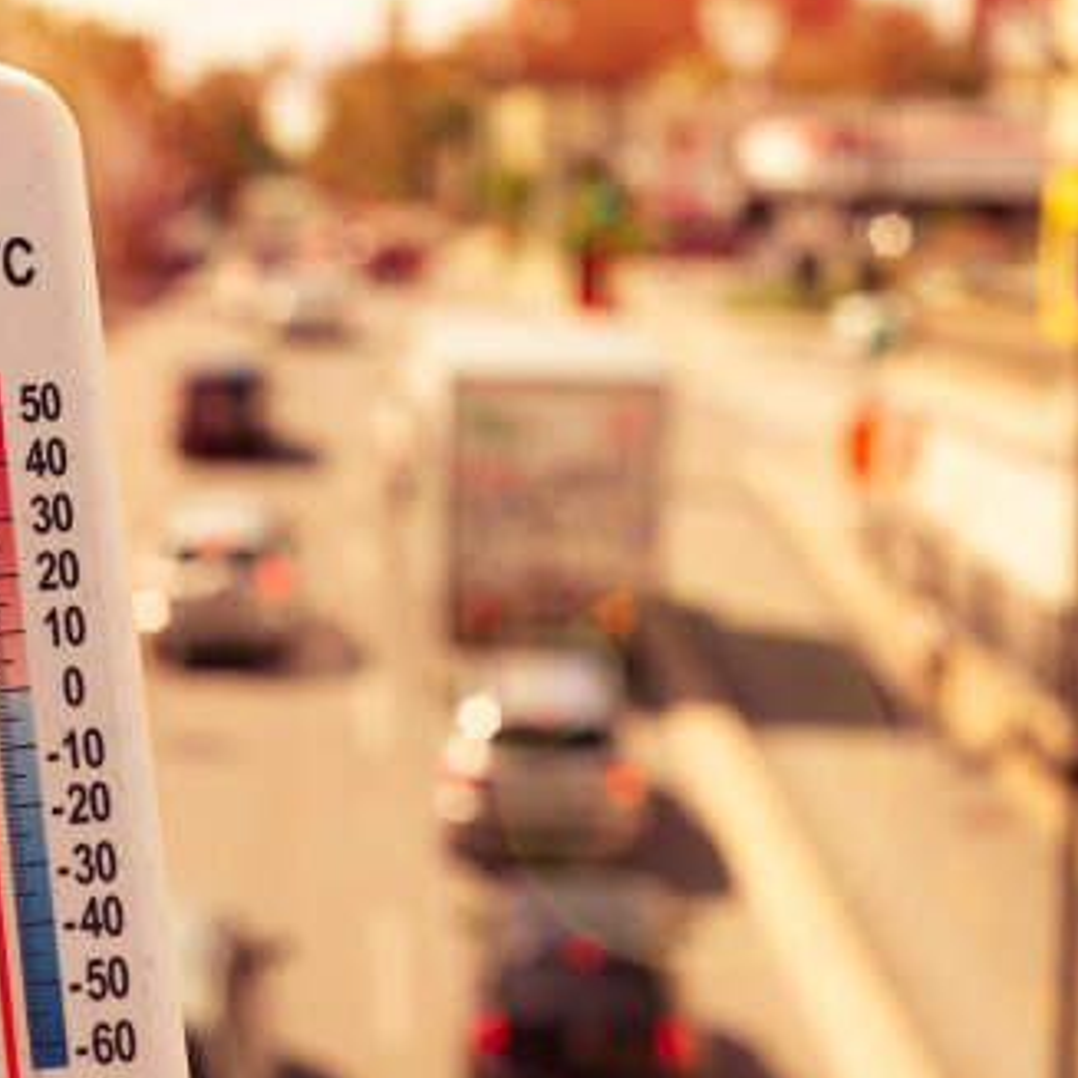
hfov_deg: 22.1
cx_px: 330
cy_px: 501
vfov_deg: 22.2
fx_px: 2748
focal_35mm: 78
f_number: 6.3
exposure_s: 1/400
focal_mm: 50
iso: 200
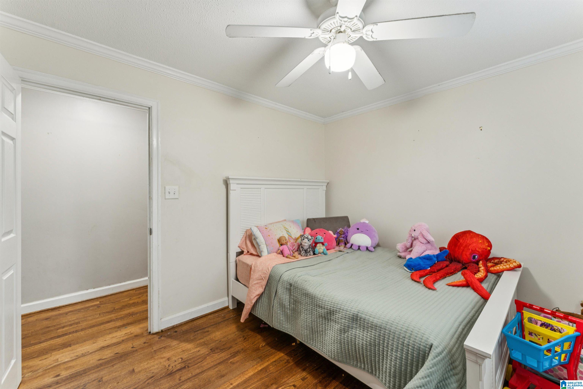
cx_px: 292
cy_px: 194
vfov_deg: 81.2
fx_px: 227
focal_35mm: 14
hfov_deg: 104.3
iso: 400
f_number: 11
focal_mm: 14
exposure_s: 1/2.5
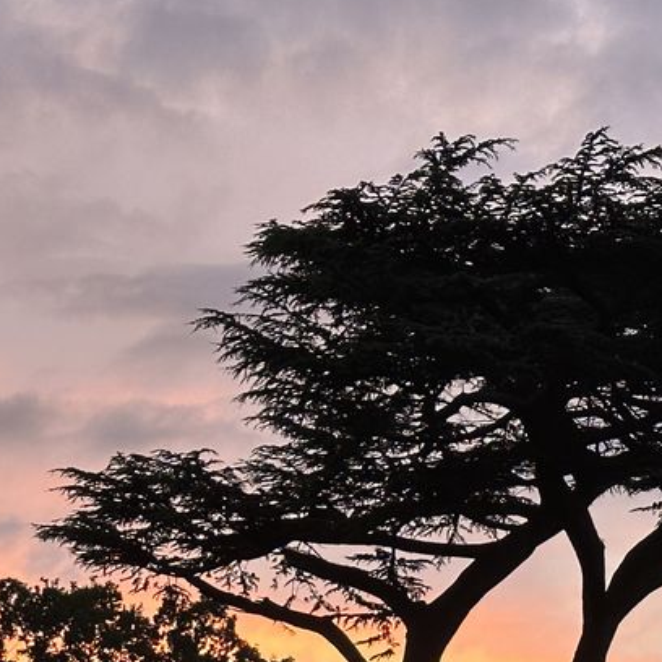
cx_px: 286
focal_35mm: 133
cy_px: 664
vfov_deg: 13.0
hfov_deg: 13.1
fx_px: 2878
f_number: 1.78
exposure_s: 1/101
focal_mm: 6.86
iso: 80
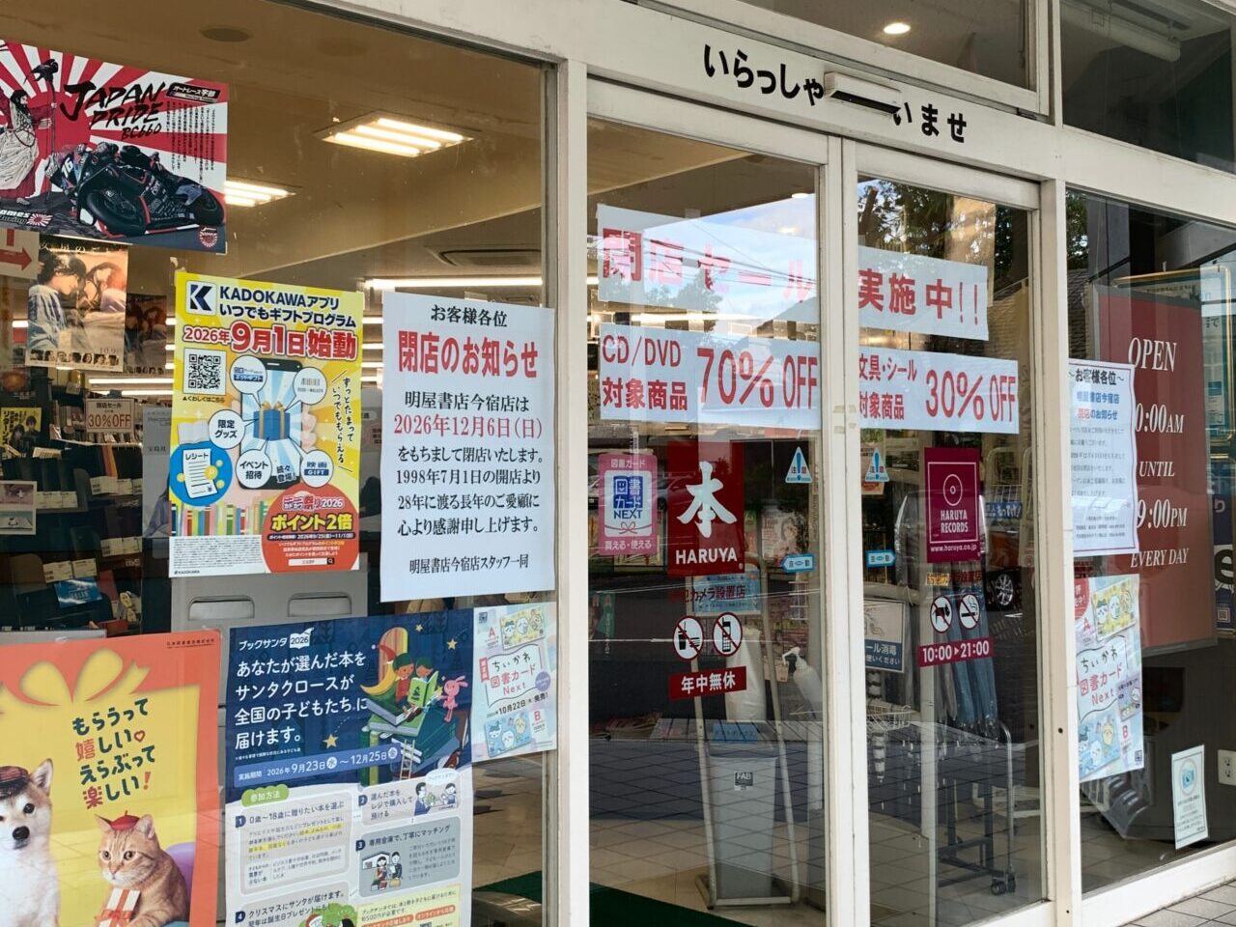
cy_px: 464
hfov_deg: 67.3
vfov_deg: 53.1
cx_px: 618
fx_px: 928
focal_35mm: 26
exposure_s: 1/133
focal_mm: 4.25
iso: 25
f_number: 1.8
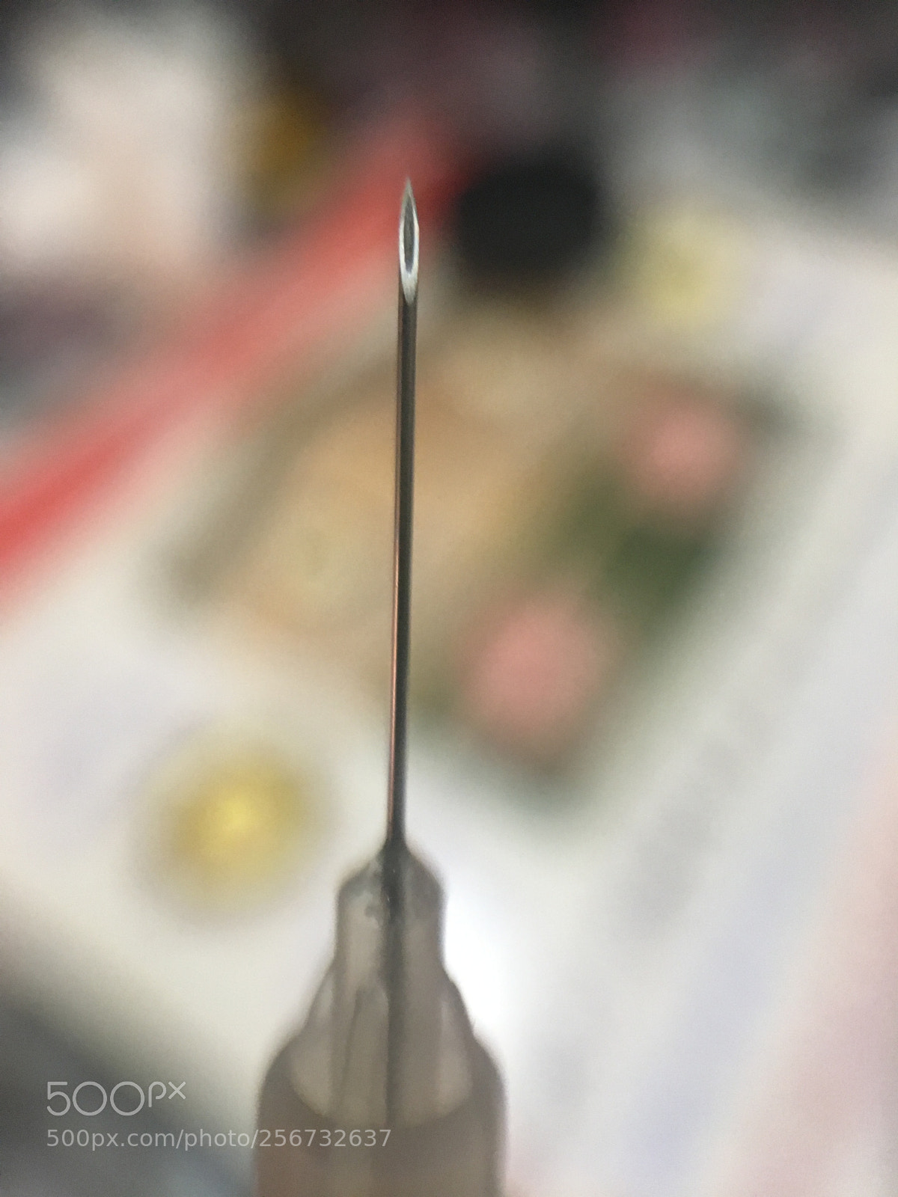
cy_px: 598
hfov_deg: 48.2
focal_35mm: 29
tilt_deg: -46.2
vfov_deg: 61.7
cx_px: 449
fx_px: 1003
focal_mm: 4.15
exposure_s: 1/33
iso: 200
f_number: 2.2
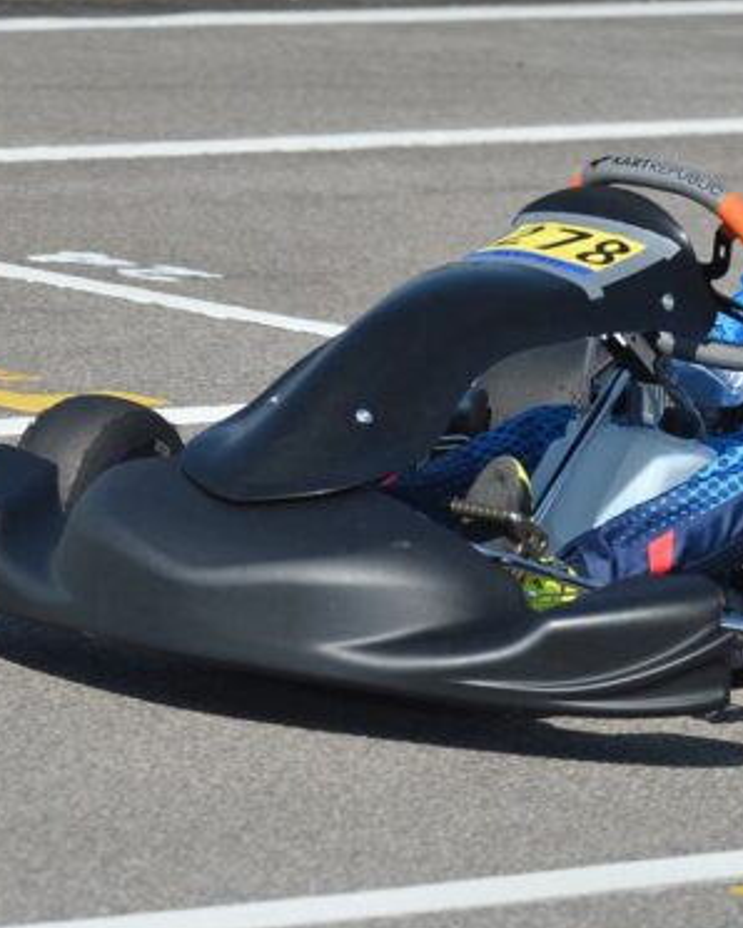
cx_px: 526
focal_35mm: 516
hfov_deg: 3.0
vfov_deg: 3.7
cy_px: 443
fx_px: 14172
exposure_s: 1/6400
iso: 320
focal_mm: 200
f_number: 3.5
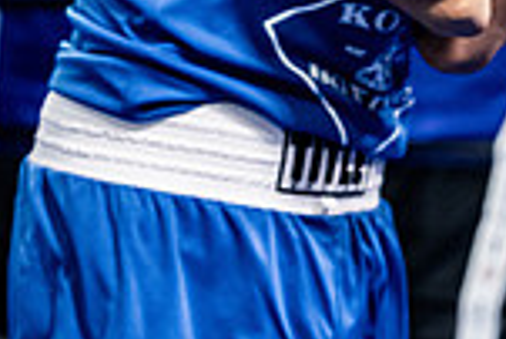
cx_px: 637
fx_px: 3180
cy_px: -79
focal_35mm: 226
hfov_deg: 9.0
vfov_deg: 6.1
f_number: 2.8
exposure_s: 1/1000
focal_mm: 59
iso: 8000
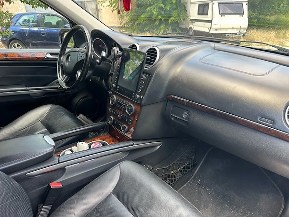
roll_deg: +0.8
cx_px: 144
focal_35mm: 24
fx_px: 200
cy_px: 108
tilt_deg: -22.6
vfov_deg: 56.8
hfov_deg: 71.6
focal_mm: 6.86
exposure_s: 1/121
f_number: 1.78
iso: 80
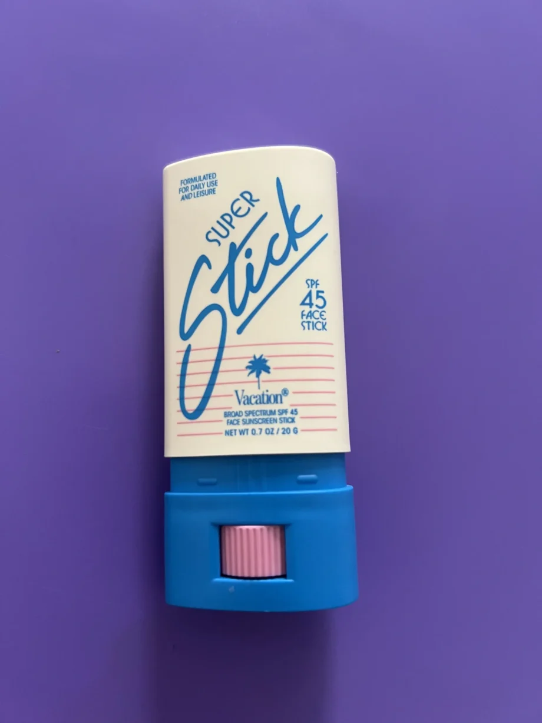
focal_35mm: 26
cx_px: 271
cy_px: 362
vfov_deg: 67.3
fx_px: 543
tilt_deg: -79.9
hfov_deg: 53.1
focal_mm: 5.7
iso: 320
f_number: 1.5
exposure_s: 1/60
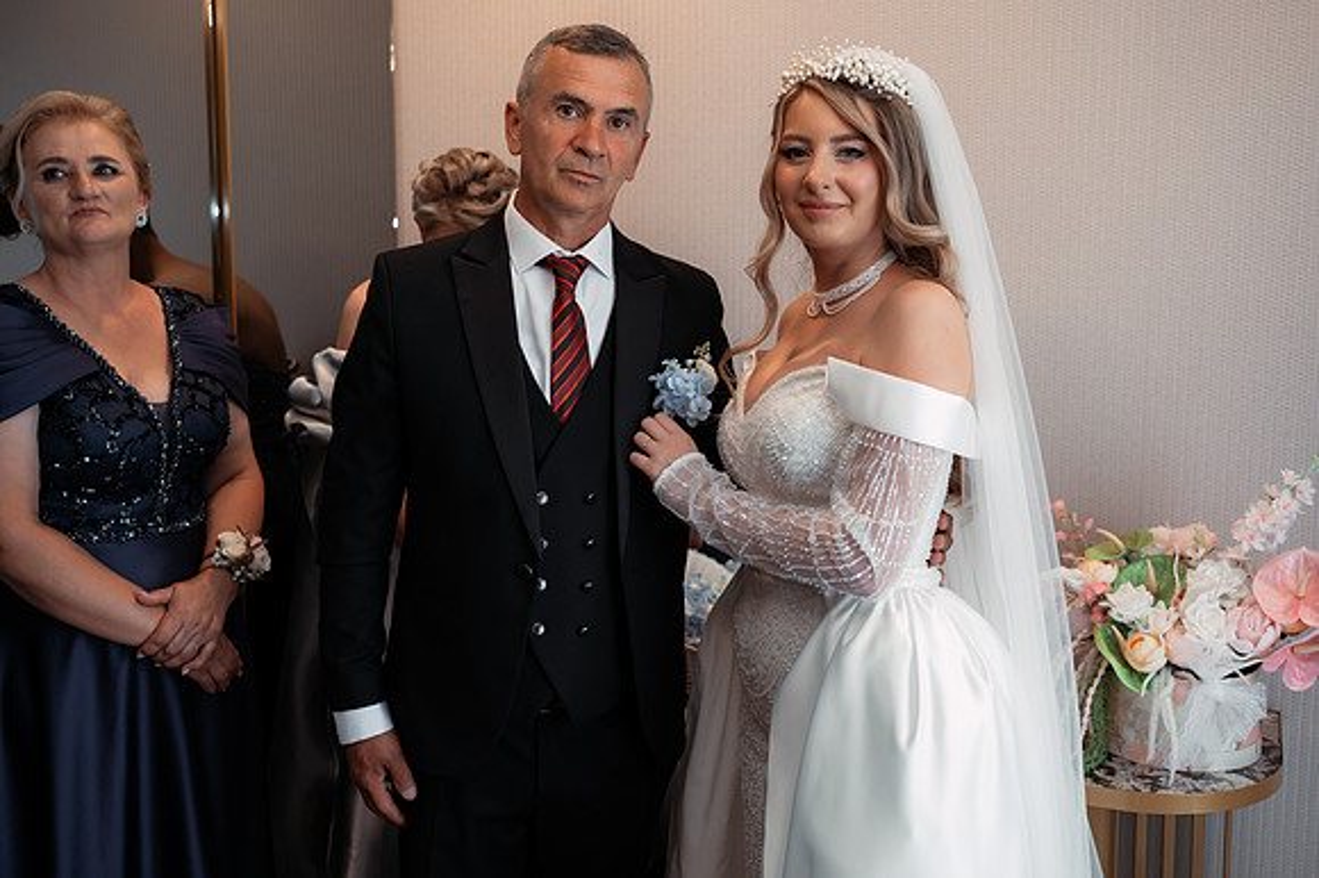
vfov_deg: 40.0
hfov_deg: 57.3
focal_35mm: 33
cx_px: 699
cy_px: 412
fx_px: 1206
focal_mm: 31
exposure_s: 1/200
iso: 640
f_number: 2.8
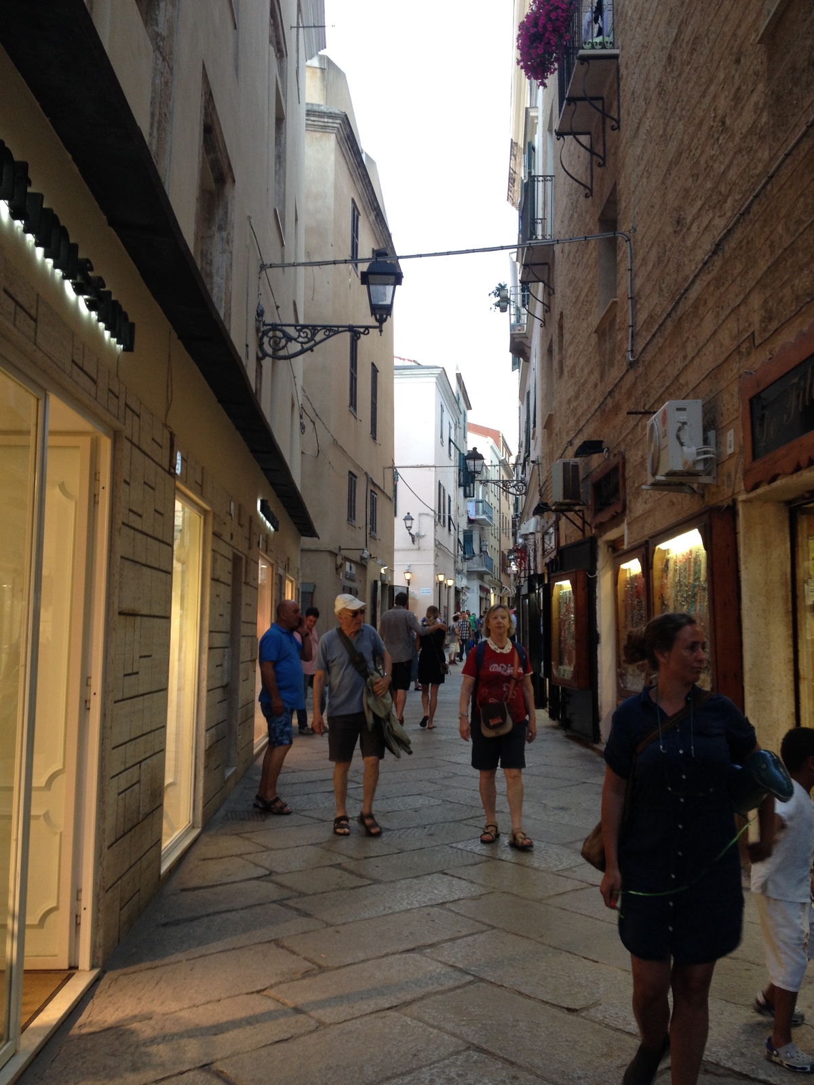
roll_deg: +0.3
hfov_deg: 40.7
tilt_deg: +3.5
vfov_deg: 52.6
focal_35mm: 35
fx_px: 1097
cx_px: 407
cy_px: 542
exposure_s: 1/40
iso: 64
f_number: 2.4
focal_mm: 4.28
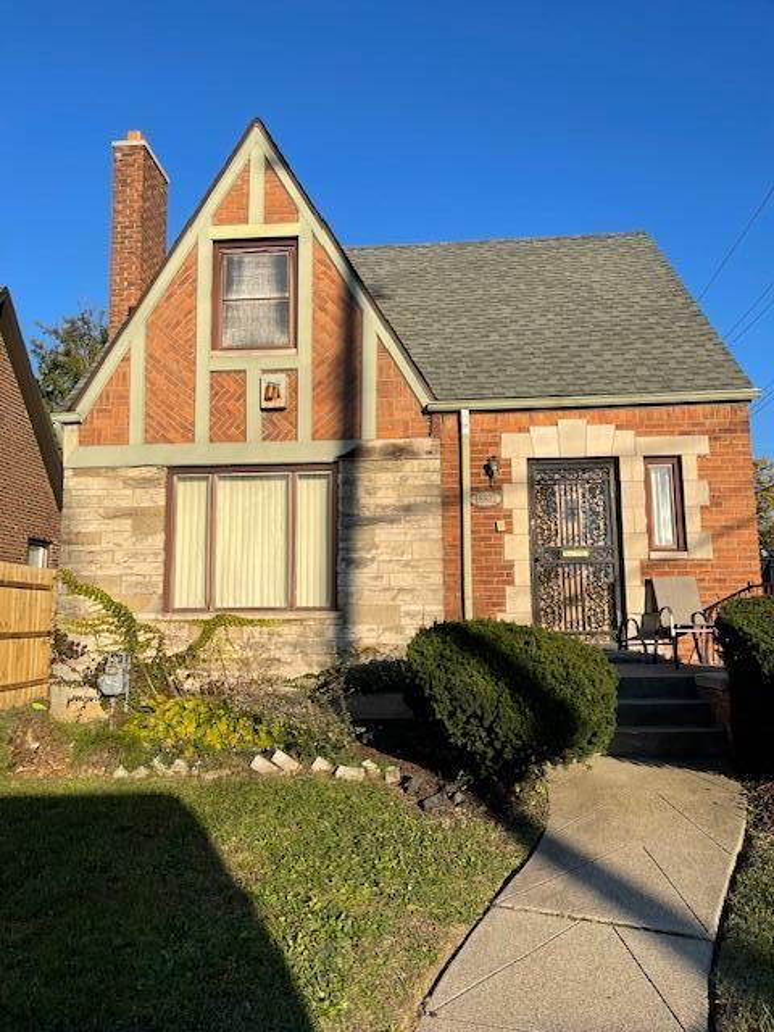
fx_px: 745
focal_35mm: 25
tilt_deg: +7.9
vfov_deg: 69.4
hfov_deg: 54.9
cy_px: 516
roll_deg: +0.4
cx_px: 387
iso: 32
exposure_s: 1/2387
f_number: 1.6
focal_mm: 5.1
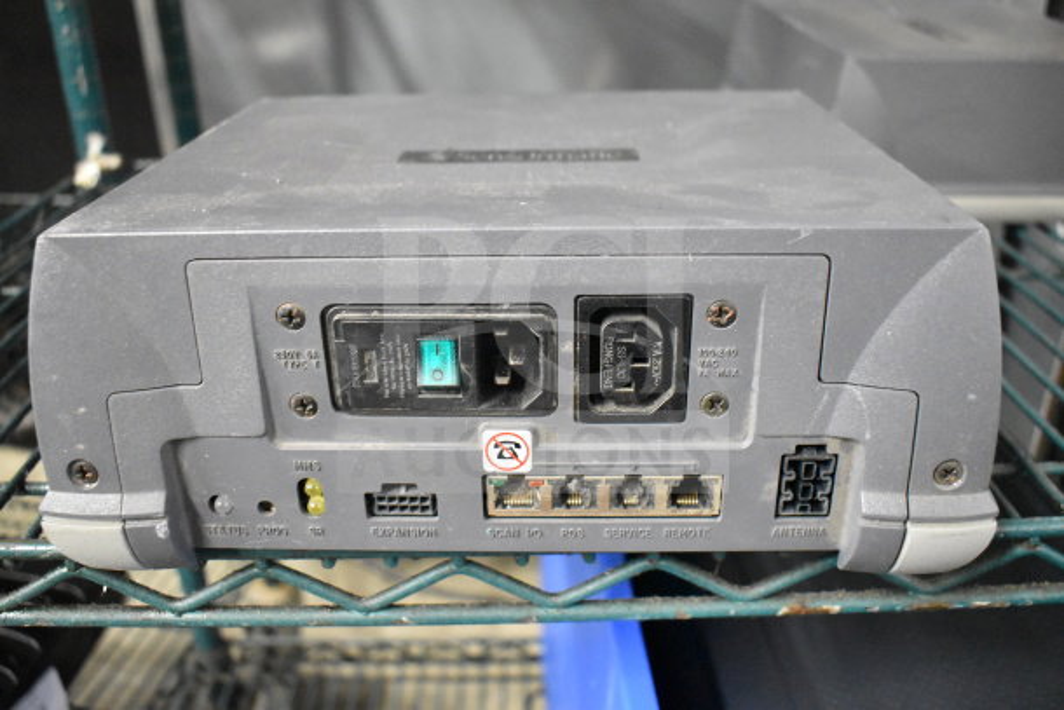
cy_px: 355
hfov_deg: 59.5
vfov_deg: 41.7
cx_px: 532
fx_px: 931
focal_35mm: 32
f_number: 3.8
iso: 9000
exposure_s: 1/30
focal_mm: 21
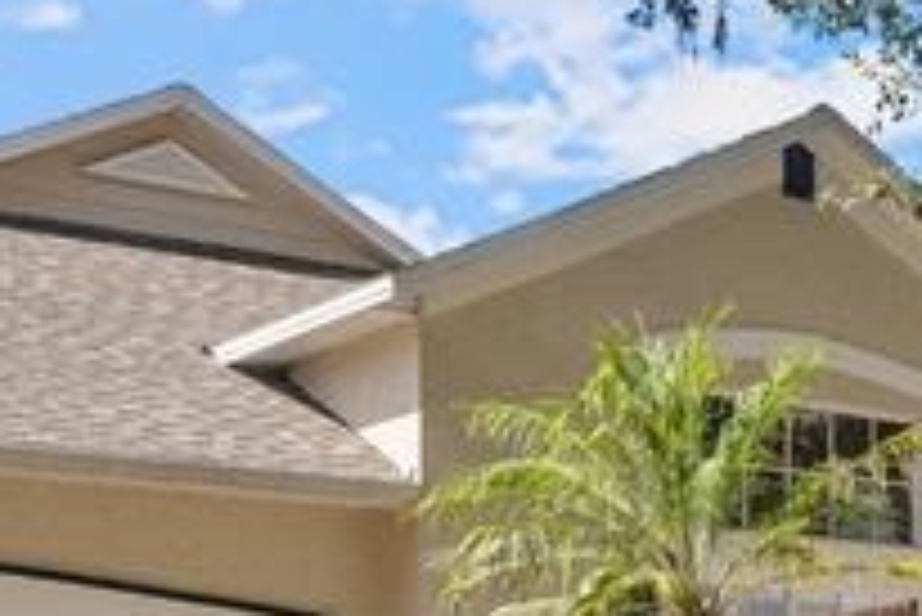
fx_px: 2050
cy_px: 762
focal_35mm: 80
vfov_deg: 16.3
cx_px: 922
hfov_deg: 24.2
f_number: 9
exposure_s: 1/400
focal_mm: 16
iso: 400
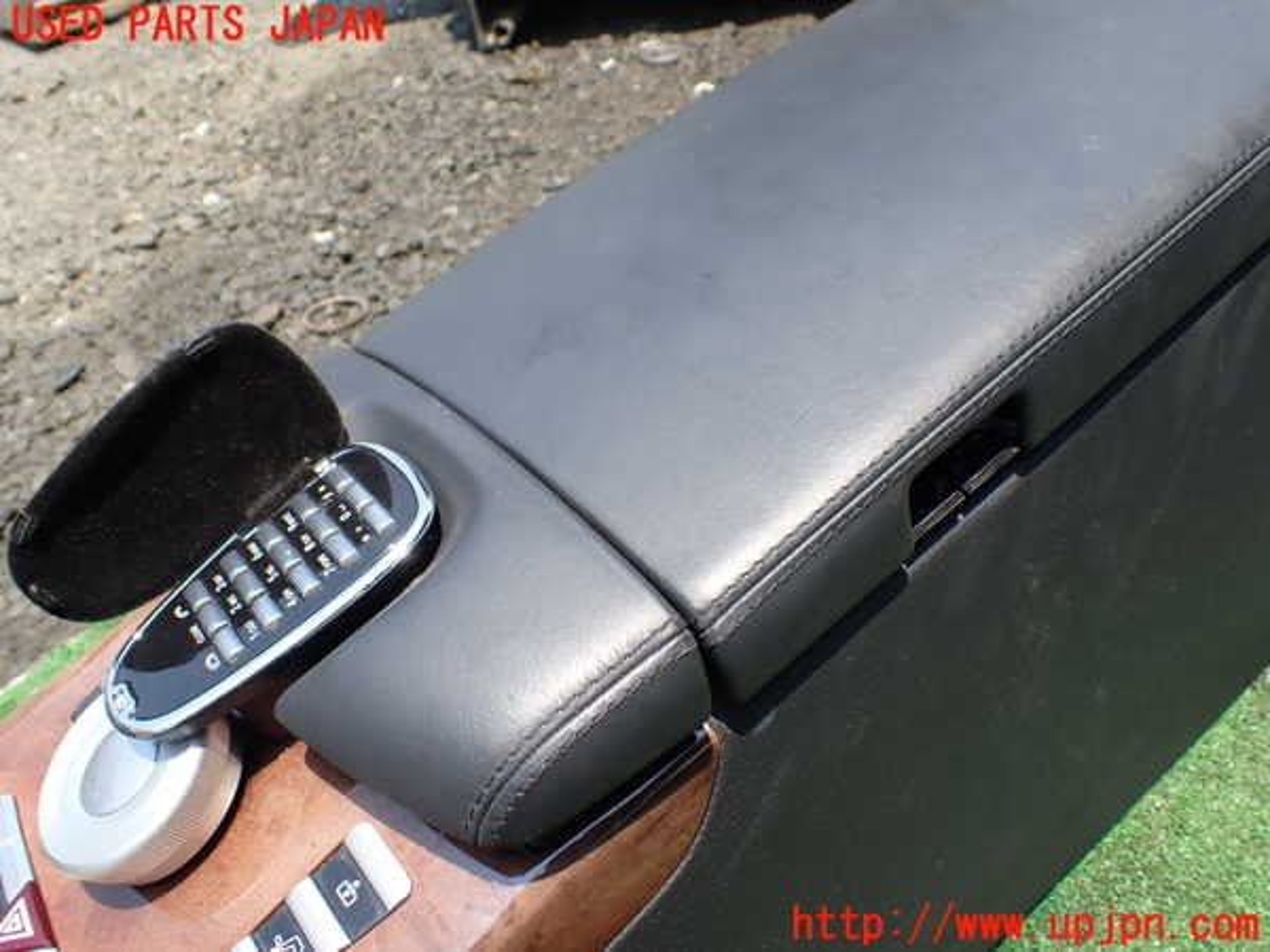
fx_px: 1101
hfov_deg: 60.0
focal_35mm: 30
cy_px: 476
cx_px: 635
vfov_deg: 46.8
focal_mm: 5.4
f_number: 3.2
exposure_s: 1/500
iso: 100
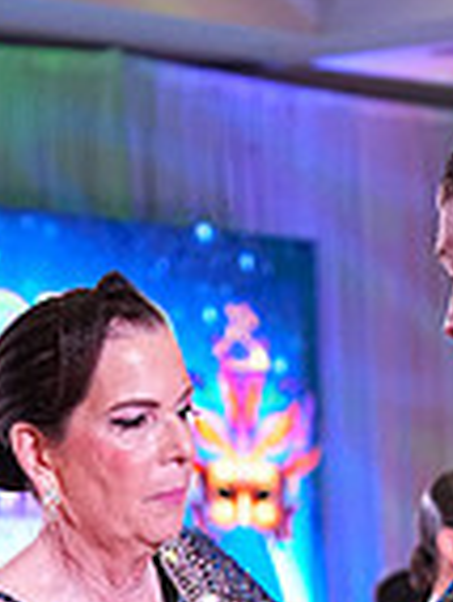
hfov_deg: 5.1
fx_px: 5115
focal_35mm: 294
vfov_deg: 6.6
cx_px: 383
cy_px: 1085
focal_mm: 75
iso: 3200
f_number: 4.5
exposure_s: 1/400
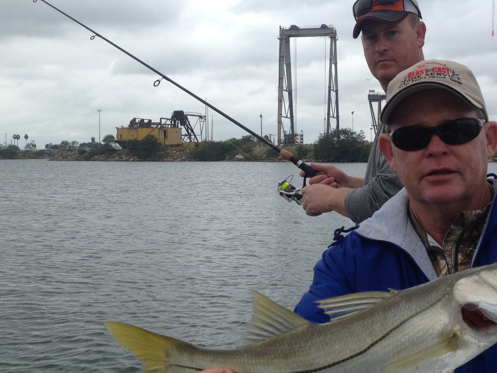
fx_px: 747
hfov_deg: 36.3
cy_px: 195
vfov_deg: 28.0
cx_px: 347
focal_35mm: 52
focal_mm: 4.28
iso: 50
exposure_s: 1/699
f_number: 2.4
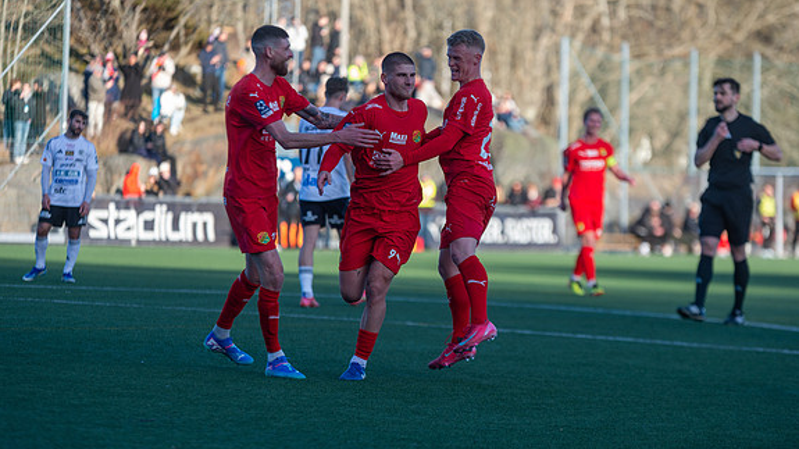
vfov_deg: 7.2
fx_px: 3579
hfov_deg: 12.7
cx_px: 399
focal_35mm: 169
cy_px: 186
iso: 360
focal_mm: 160
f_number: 3.2
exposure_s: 1/1000
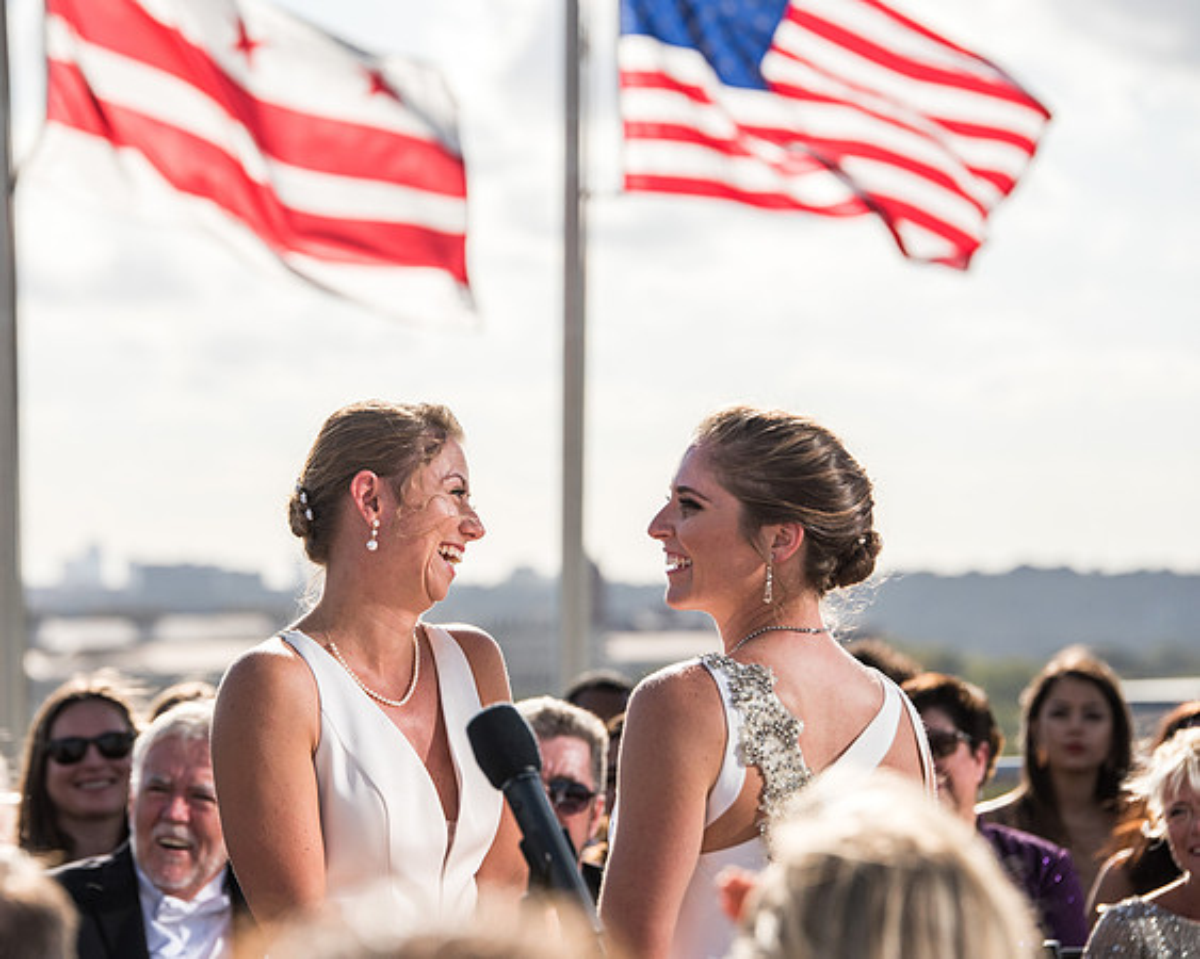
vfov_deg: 8.4
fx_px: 6549
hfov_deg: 10.5
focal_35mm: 184
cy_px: 495
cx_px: 474
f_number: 2.8
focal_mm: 155
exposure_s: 1/3200
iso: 200
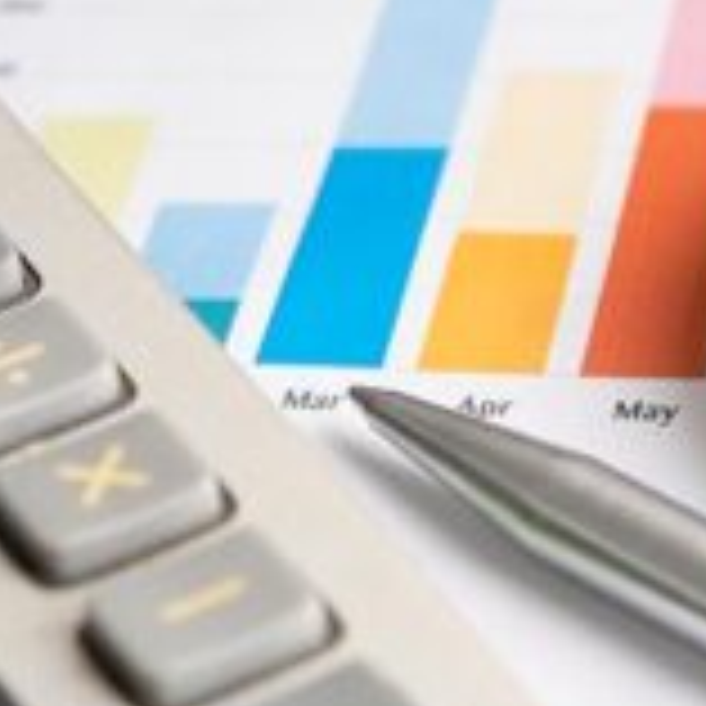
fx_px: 4338
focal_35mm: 188
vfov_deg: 9.3
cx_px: 962
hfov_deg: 9.1
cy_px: 90
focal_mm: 50
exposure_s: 1/100
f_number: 4.5
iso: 100
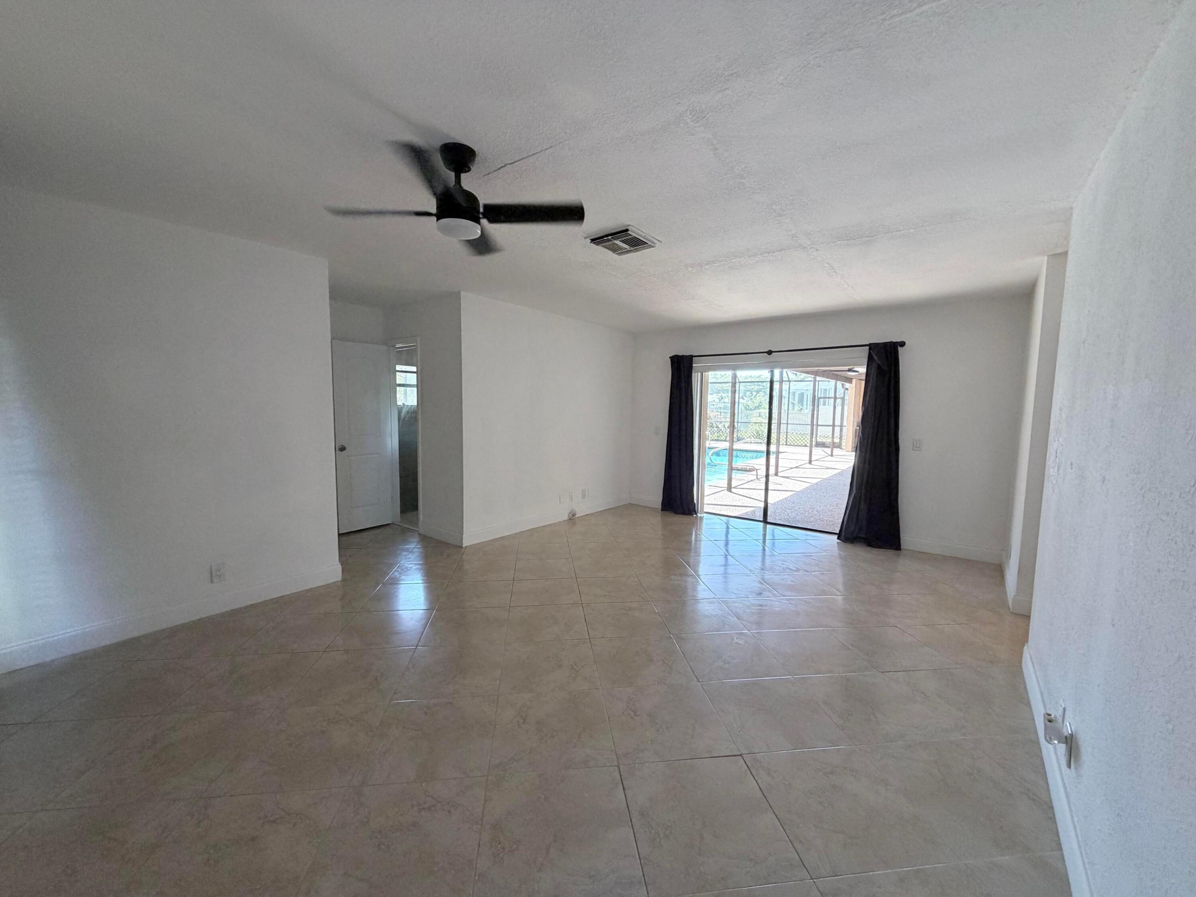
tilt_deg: -4.8
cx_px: 598
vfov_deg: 85.7
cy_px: 448
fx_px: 484
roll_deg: -1.0
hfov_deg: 102.1
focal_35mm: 14
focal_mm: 2.22
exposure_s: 1/121
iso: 200
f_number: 2.2
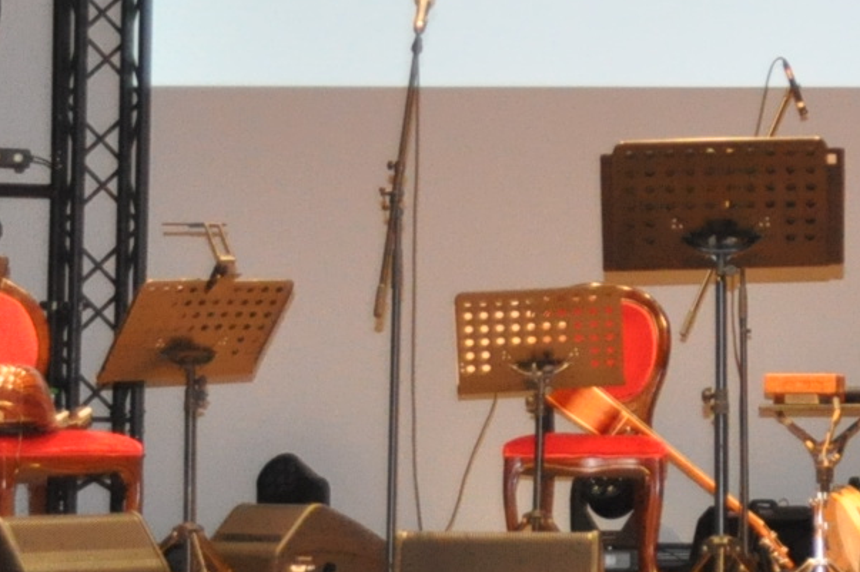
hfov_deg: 10.6
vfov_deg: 7.1
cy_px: 96
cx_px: 954
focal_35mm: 192
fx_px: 4583
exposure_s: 1/125
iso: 3200
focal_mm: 36
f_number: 4.5
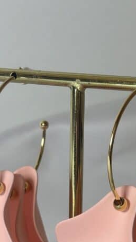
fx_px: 814
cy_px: 262
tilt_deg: -18.9
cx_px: 76
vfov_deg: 16.4
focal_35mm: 127
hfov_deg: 9.5
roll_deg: -2.4
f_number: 1.6
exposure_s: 1/174
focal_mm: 5.96
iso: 32
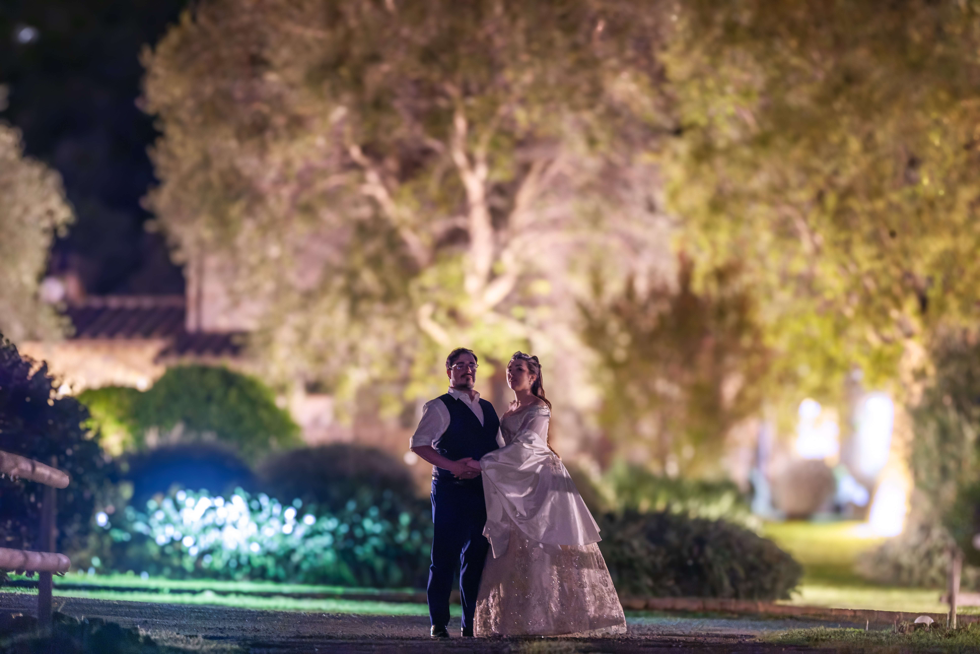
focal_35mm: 113
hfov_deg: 18.1
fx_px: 3076
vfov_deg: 12.1
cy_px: 327
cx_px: 490
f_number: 1.2
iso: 6400
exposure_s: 1/5
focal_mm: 75
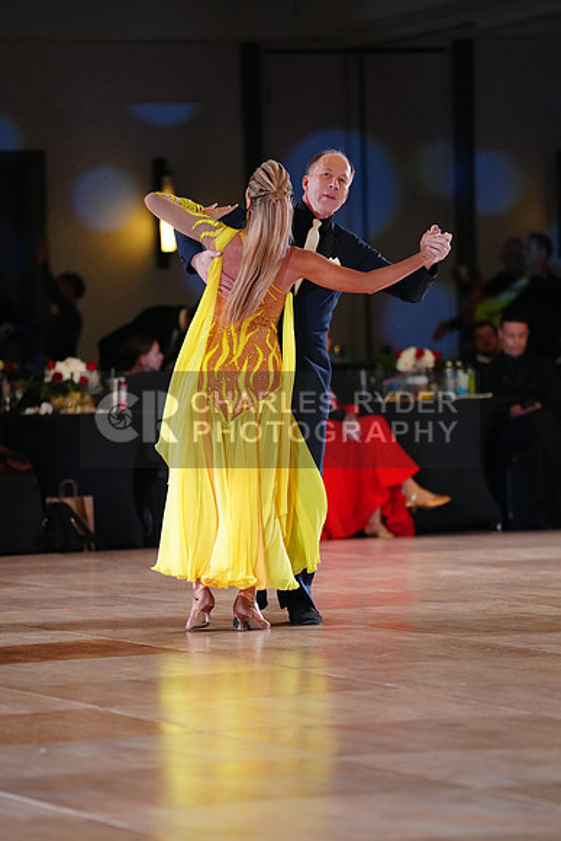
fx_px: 4672
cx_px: 280
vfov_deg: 10.3
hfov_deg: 6.9
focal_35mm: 200
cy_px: 420
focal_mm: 200
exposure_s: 1/400
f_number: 2.8
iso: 2500
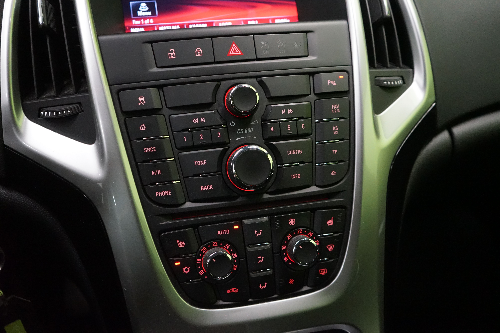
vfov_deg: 35.9
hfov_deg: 51.9
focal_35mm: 37
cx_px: 250
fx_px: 514
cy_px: 166
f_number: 4
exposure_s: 1/80
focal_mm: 37
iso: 6400
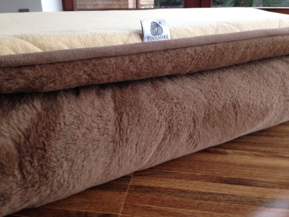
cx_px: 144
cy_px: 108
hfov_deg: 55.3
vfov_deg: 43.0
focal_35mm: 33
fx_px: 276
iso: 64
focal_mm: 4.12
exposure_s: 1/20
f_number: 2.4
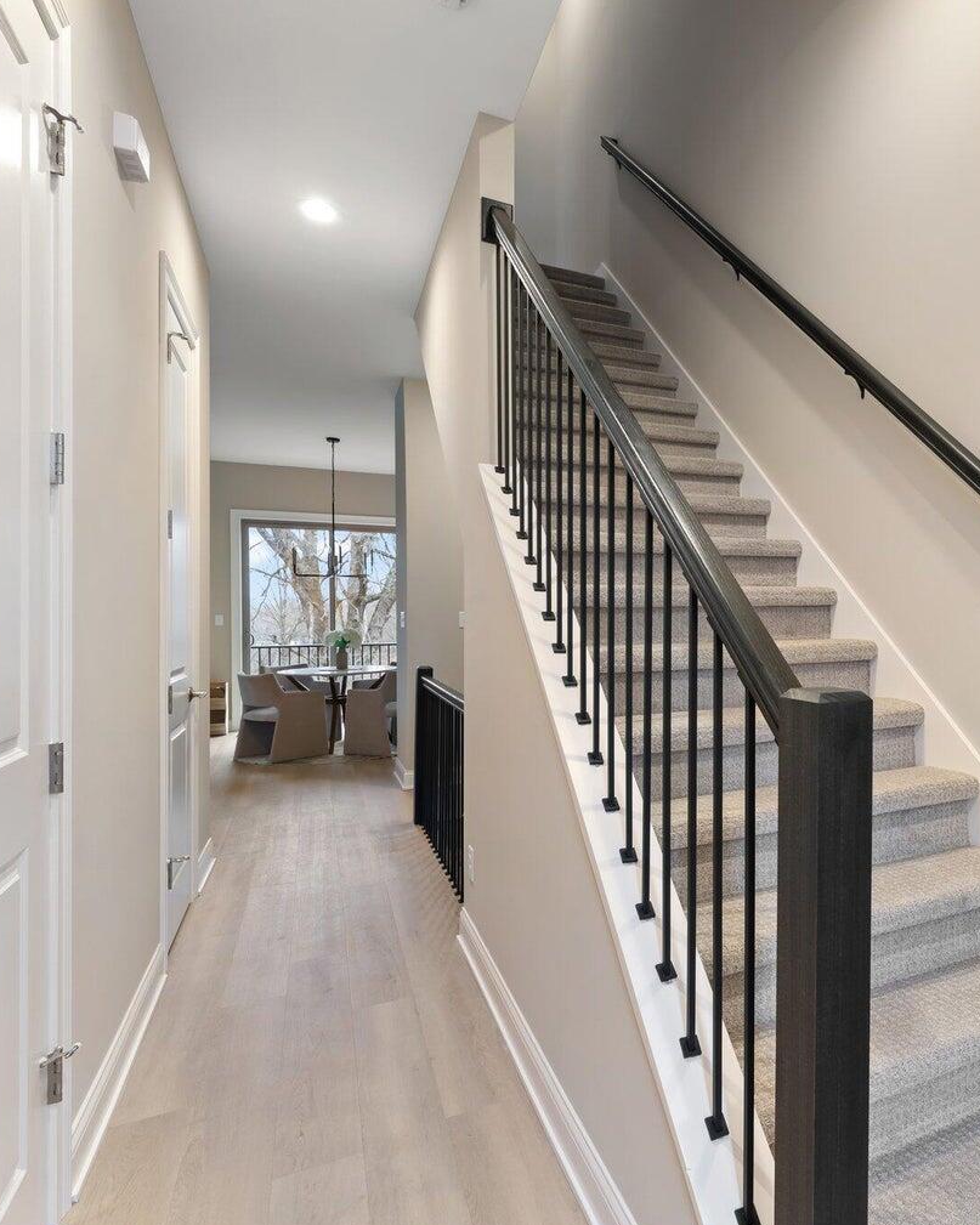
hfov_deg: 63.9
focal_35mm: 20
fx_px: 725
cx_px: 740
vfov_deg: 80.4
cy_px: 620
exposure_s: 1.6
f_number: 9
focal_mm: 14
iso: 320
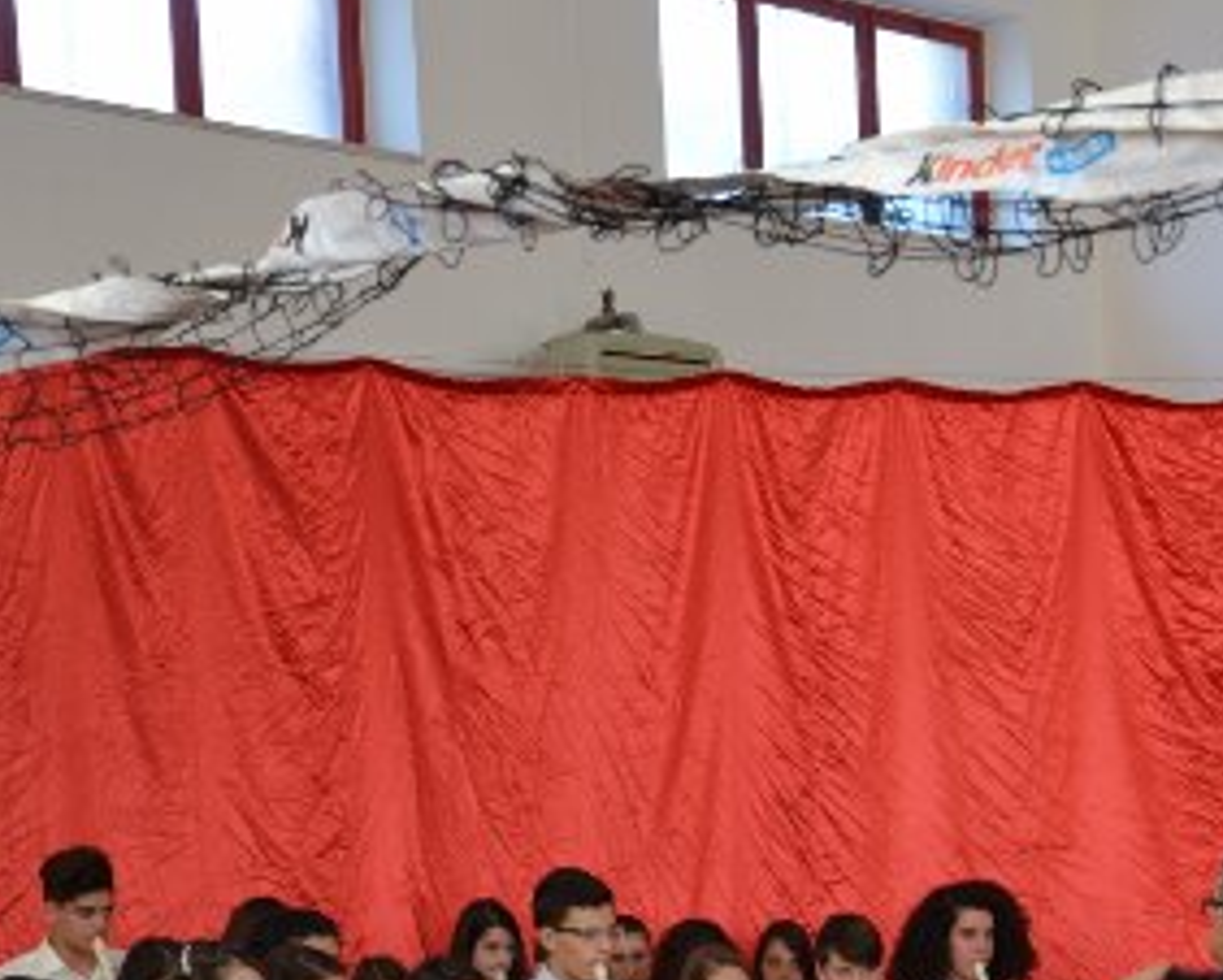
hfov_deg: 18.2
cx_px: 1310
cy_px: 776
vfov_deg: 15.0
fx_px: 3695
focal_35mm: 102
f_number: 4.2
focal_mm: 32
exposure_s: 1/60
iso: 500
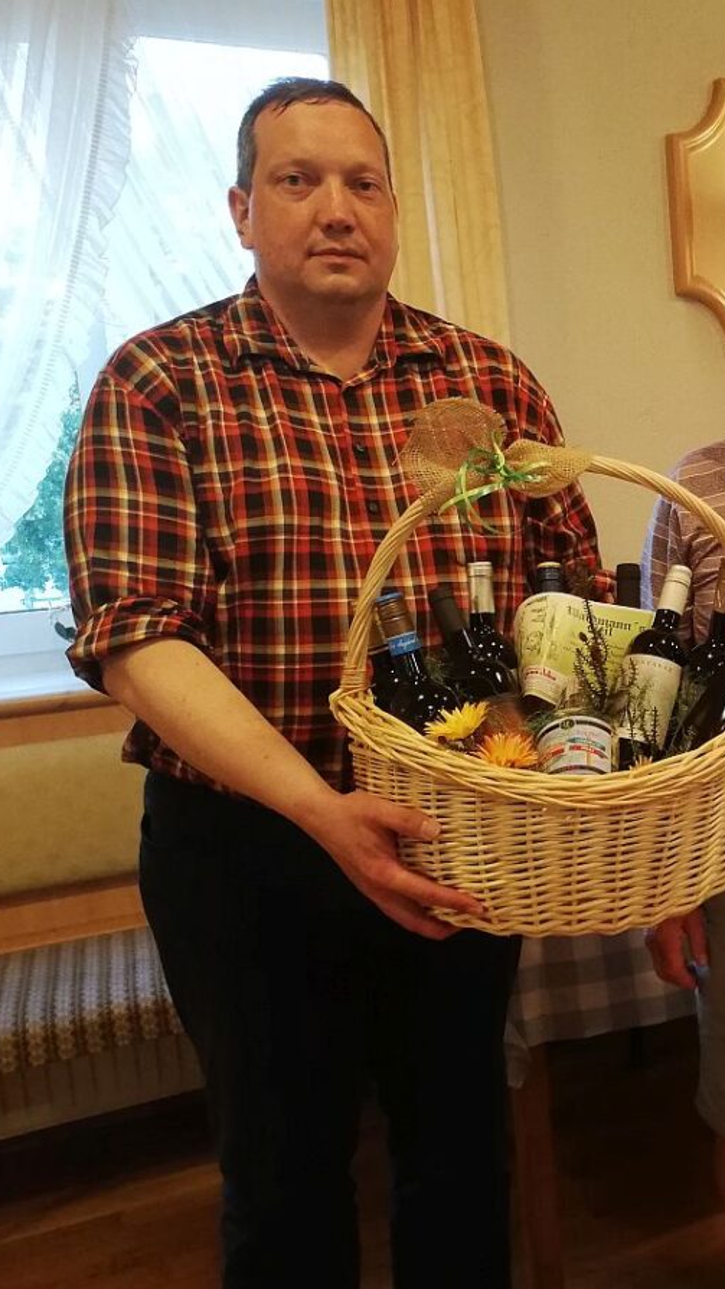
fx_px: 1300
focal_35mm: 38
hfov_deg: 28.0
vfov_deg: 52.8
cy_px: 647
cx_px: 826
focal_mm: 3.81
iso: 320
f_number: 2.2
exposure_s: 1/25
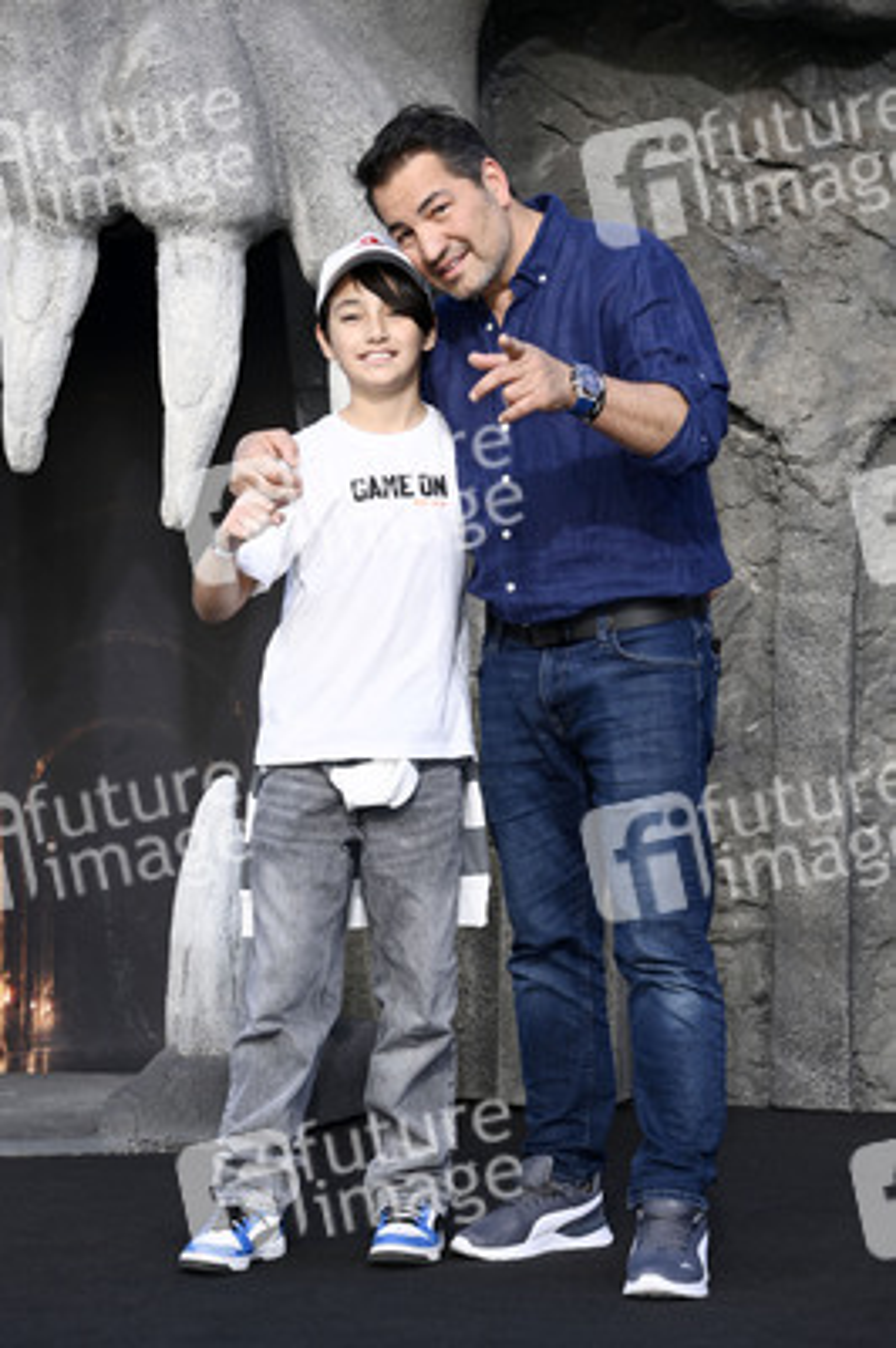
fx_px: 4188
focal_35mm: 112
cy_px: 674
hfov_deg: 12.2
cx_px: 448
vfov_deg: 18.3
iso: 250
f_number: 6.3
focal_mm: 112
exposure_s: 1/250
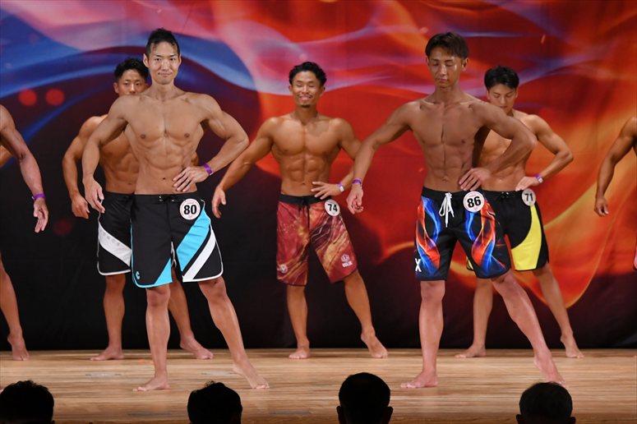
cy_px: 212
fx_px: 4245
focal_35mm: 240
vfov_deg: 5.7
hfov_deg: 8.6
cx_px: 318
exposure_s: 1/400
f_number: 5.6
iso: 3200
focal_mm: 160
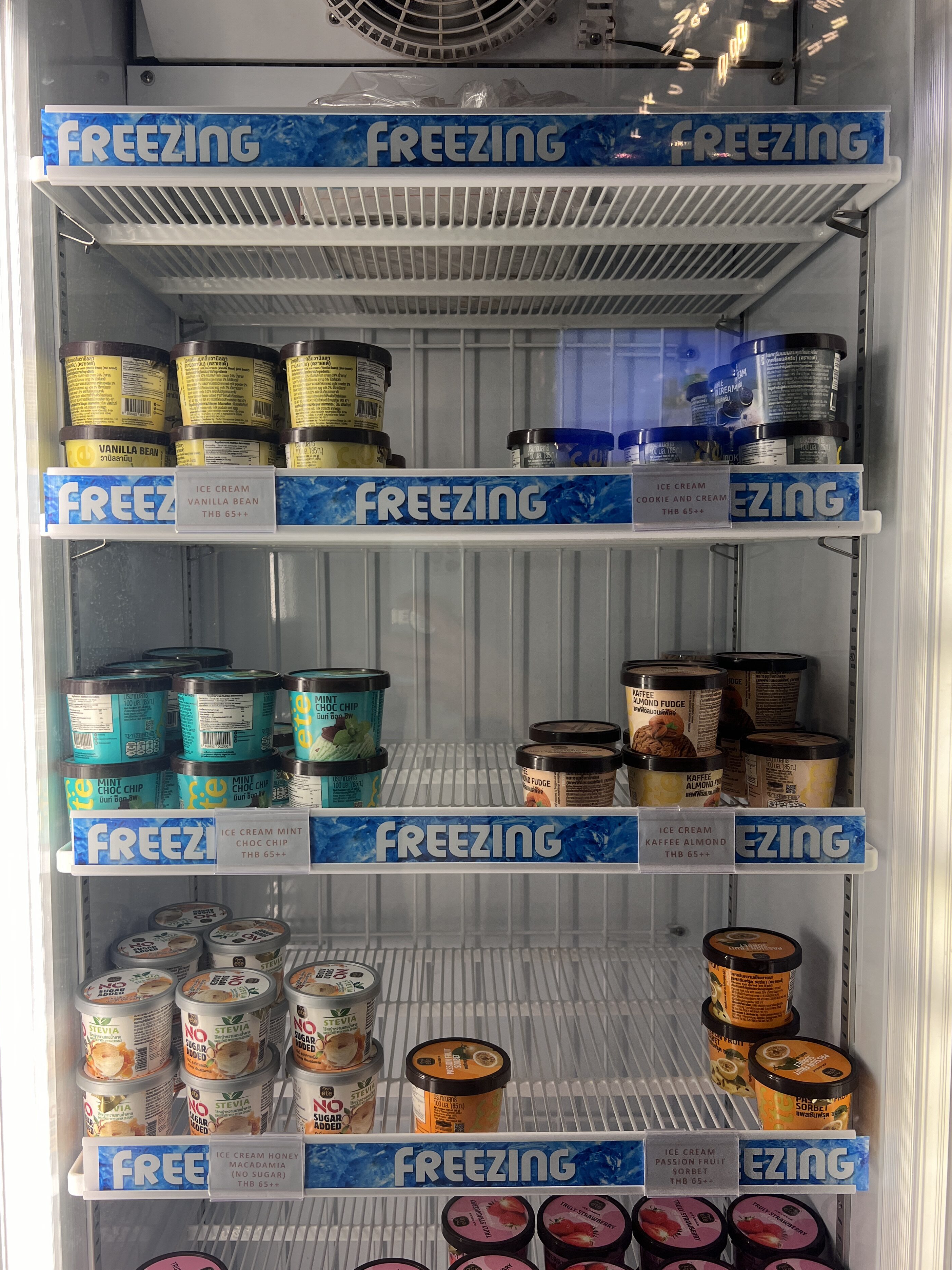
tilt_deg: -5.0
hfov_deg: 49.7
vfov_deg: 63.4
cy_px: 643
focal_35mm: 28
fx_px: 1027
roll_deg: +0.1
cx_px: 451
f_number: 1.5
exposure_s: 1/100
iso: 40
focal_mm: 5.7
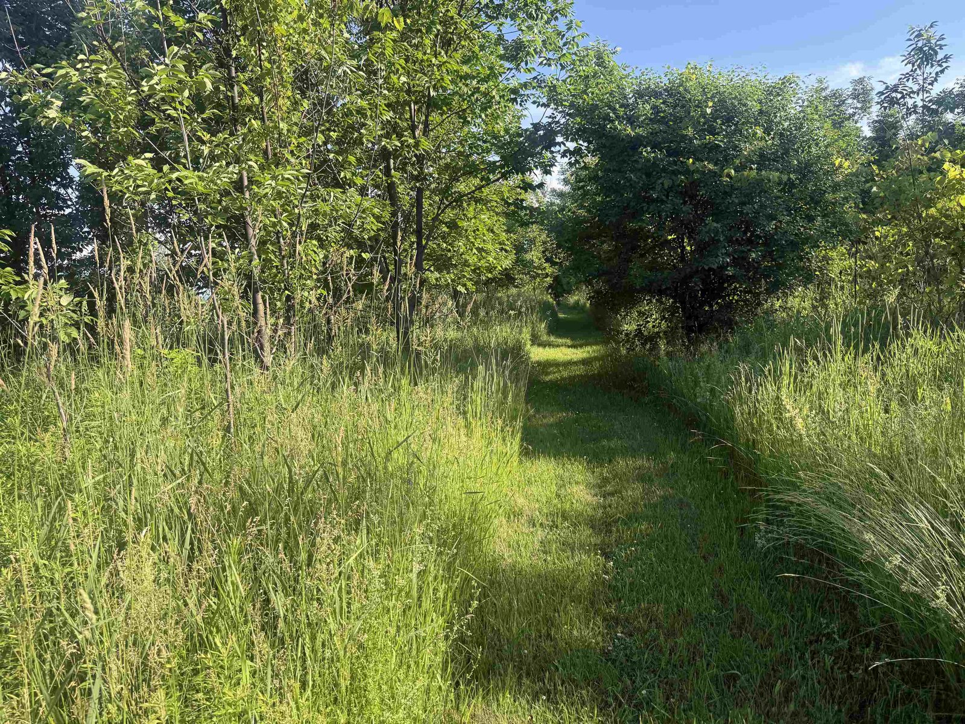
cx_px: 482
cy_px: 362
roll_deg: -2.0
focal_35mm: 24
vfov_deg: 56.8
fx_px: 669
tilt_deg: +1.7
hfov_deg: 71.6
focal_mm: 6.76
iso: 80
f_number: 1.78
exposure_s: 1/1250
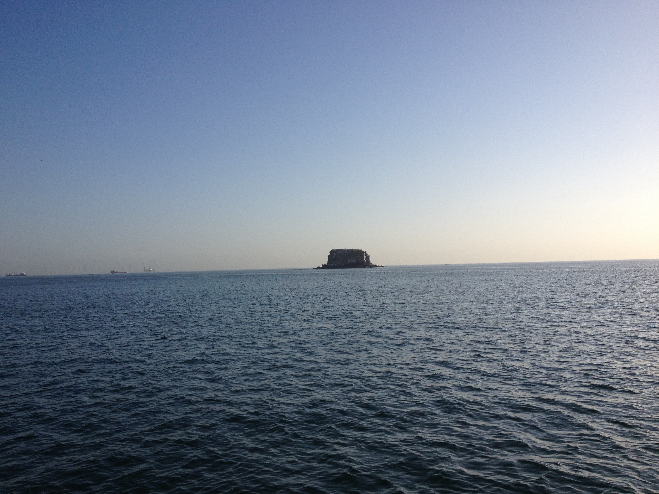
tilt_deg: -1.0
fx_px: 666
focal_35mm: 35
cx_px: 330
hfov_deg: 52.6
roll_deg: +2.0
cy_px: 247
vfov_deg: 40.7
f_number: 2.4
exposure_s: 1/3247
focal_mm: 4.28
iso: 50
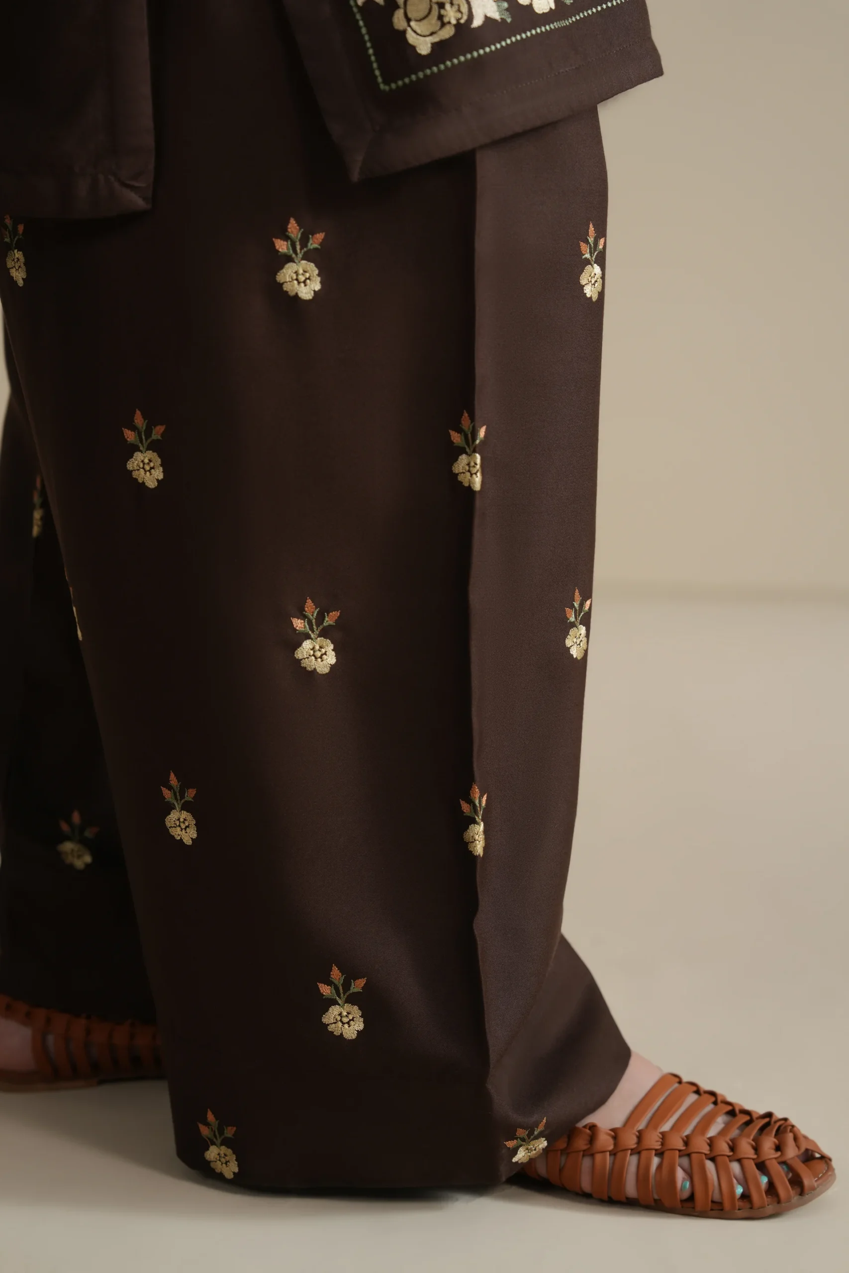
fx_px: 2476
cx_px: 424
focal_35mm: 70
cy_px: 636
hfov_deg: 19.5
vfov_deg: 28.8
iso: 500
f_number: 3.5
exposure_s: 1/250
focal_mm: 70
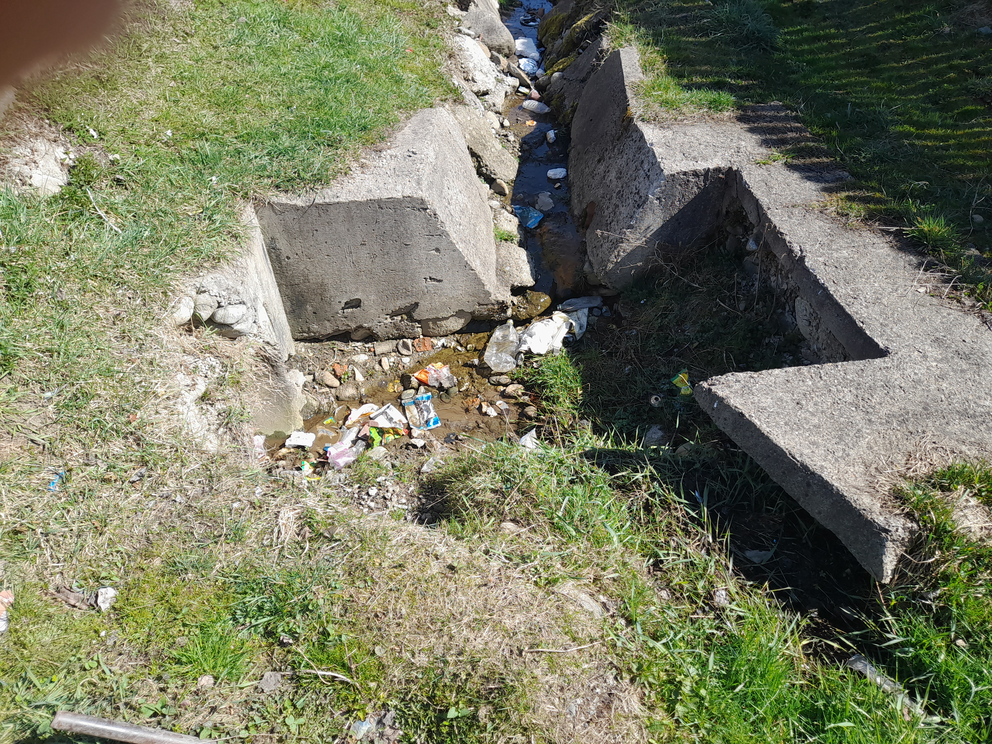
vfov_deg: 54.9
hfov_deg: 69.4
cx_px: 496
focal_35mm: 25
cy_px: 372
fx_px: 716
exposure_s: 1/288
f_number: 2
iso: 20
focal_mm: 4.6
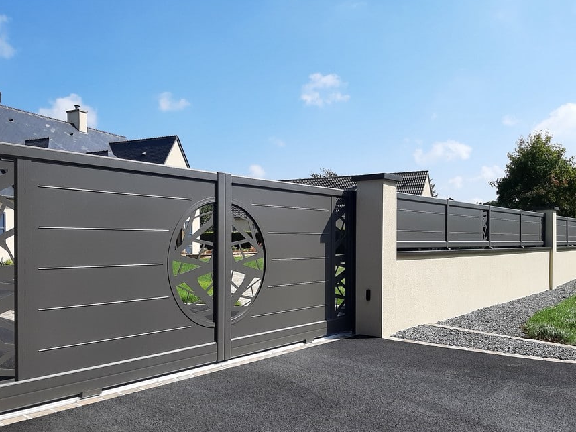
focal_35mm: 31
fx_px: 516
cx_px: 265
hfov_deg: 58.3
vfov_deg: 45.3
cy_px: 242
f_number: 1.7
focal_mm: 3.93
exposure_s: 1/3058
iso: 40
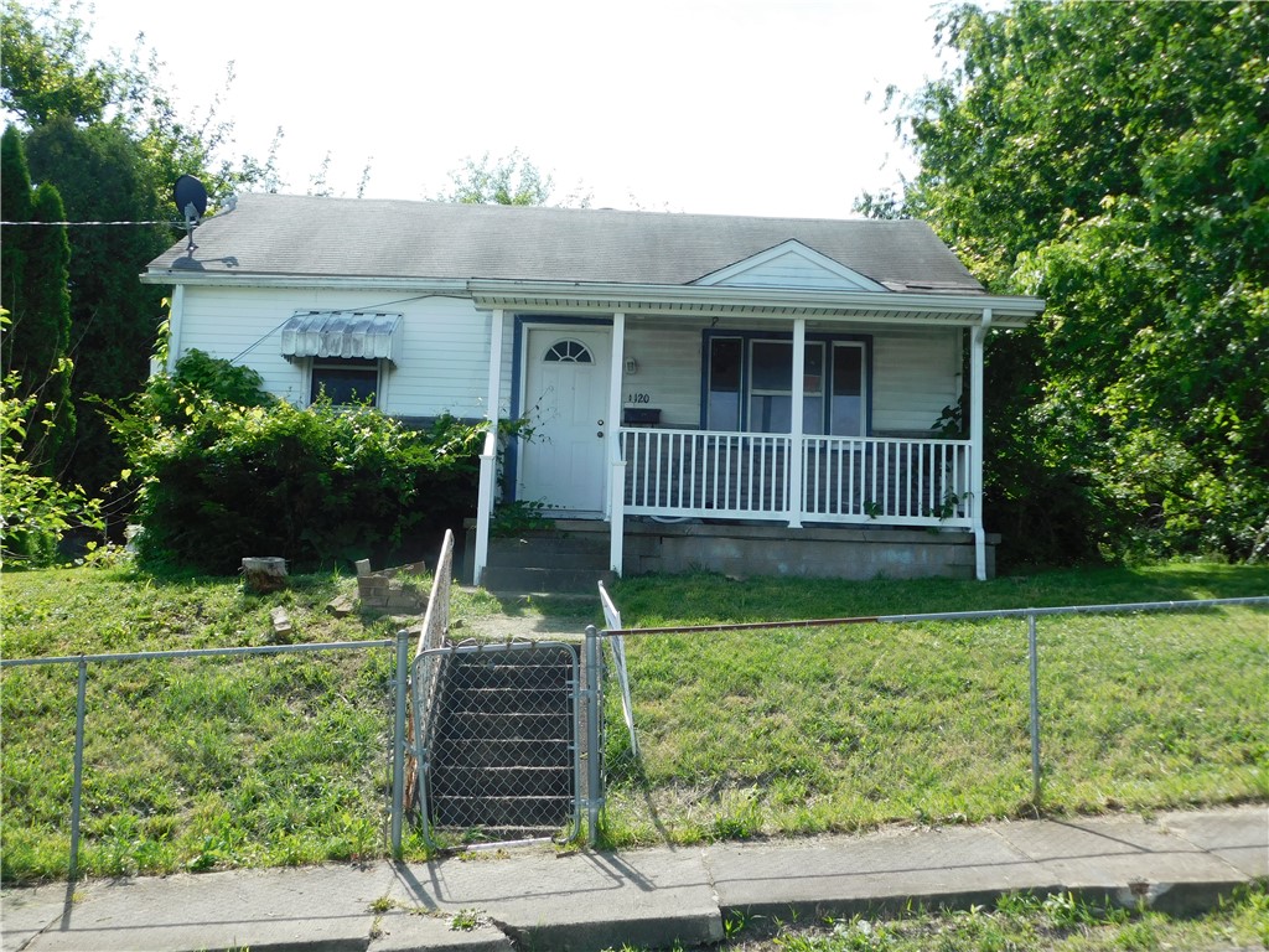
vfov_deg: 36.0
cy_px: 476
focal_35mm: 40
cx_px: 634
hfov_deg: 46.8
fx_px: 1466
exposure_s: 1/500
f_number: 3.6
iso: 125
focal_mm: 7.1
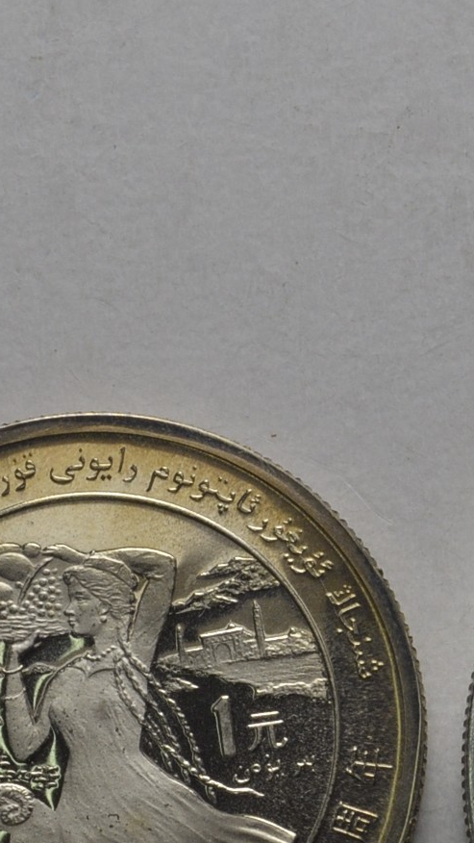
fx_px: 4333
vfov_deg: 11.0
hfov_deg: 6.2
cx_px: 558
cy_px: 765
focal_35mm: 194
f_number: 14
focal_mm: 44
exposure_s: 1/250
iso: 400
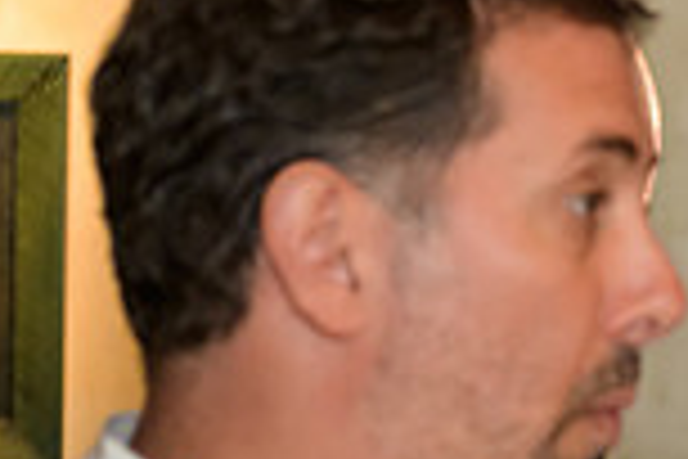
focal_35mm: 251
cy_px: 596
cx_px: 895
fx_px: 4797
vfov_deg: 5.4
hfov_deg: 8.1
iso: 1250
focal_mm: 66
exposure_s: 1/125
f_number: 3.2
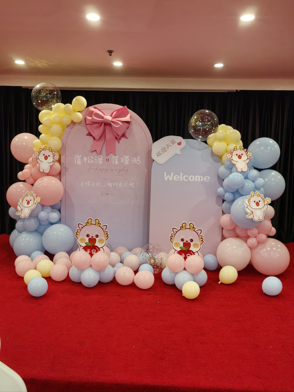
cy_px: 196
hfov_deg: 45.4
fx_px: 351
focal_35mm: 31
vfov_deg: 58.4
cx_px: 147
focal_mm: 5.72
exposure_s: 1/50
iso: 125
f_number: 2
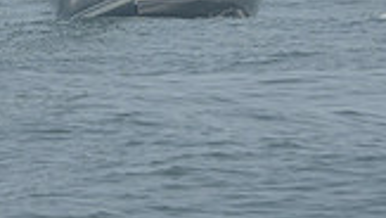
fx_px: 7642
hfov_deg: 2.9
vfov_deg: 1.6
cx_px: 15
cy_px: -438
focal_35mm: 746
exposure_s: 1/1000
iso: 280
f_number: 9
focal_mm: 200
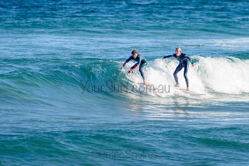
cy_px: 80
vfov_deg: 2.2
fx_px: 4242
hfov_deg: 3.4
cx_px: 153
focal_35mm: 613
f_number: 5.6
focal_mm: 500
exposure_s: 1/2000
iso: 200
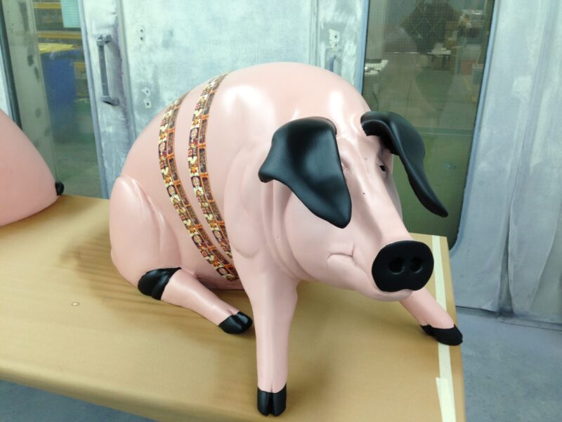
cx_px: 281
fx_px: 536
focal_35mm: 33
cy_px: 211
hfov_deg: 55.4
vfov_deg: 42.9
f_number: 2.4
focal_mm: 4.13
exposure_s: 1/24
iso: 50
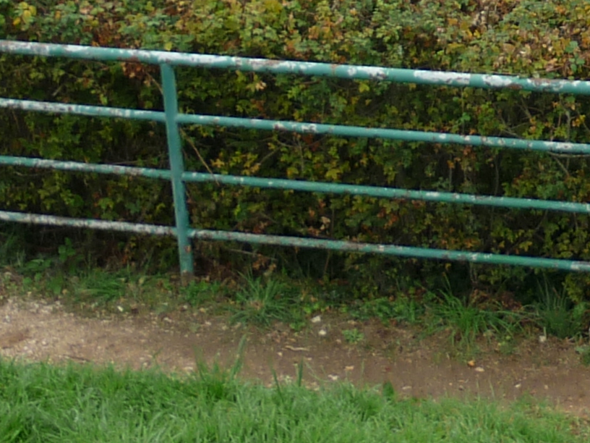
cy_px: -314
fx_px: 2250
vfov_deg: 10.6
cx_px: 758
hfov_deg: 14.3
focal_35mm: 132
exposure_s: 1/160
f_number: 2.8
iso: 80
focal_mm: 5.5
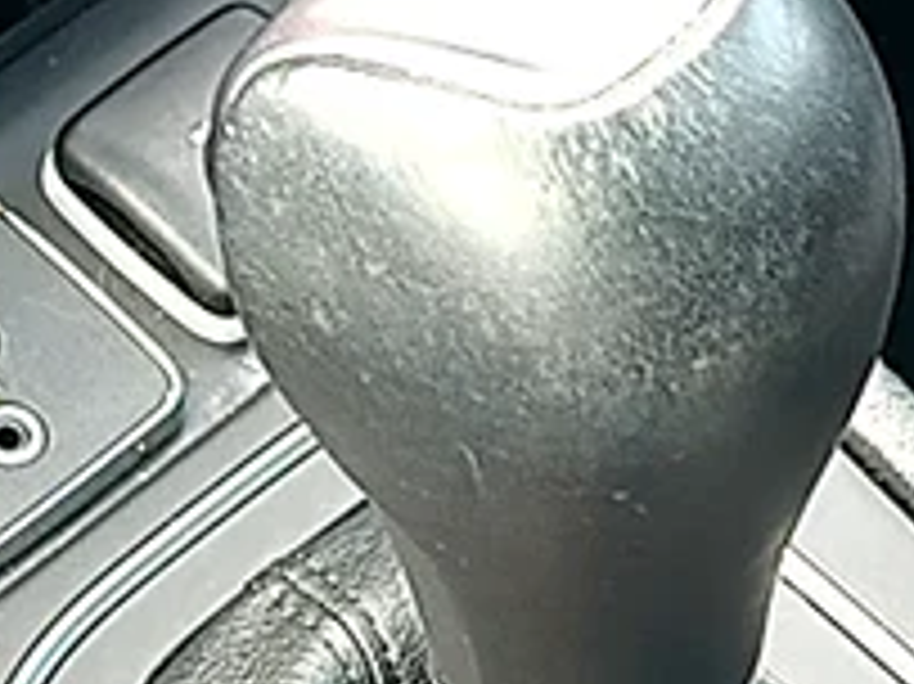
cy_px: 893
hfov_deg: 12.7
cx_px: 572
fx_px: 4090
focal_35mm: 155
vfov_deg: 9.4
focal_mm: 6.86
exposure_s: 1/67
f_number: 1.78
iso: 50
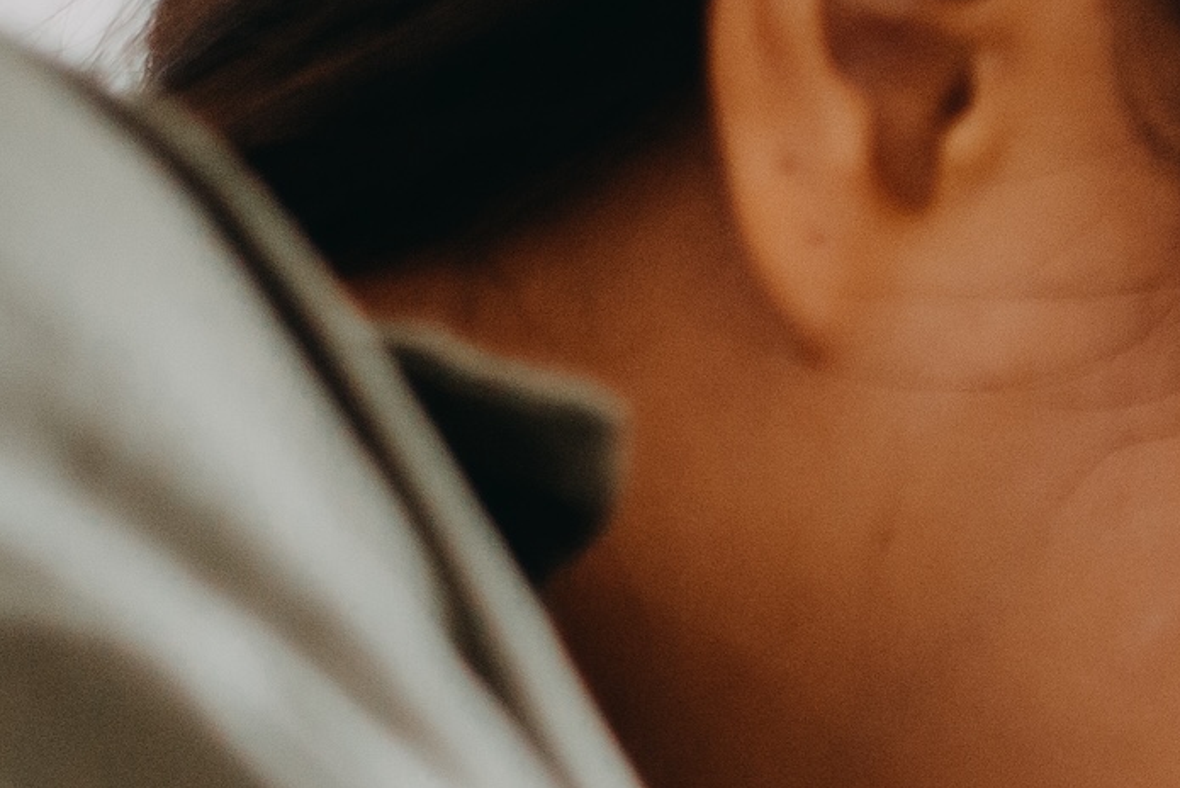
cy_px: 1935
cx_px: 2425
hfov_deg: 6.6
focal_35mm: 302
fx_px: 9902
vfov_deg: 4.4
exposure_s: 1/640
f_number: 2.5
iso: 800
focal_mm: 50
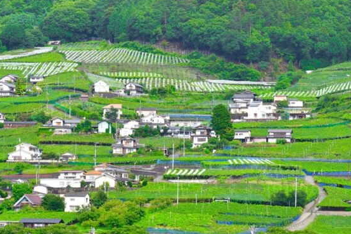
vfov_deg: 6.2
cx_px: 119
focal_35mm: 222
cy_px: 162
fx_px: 2164
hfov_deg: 9.3
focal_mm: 80
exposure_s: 1/640
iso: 640
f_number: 8
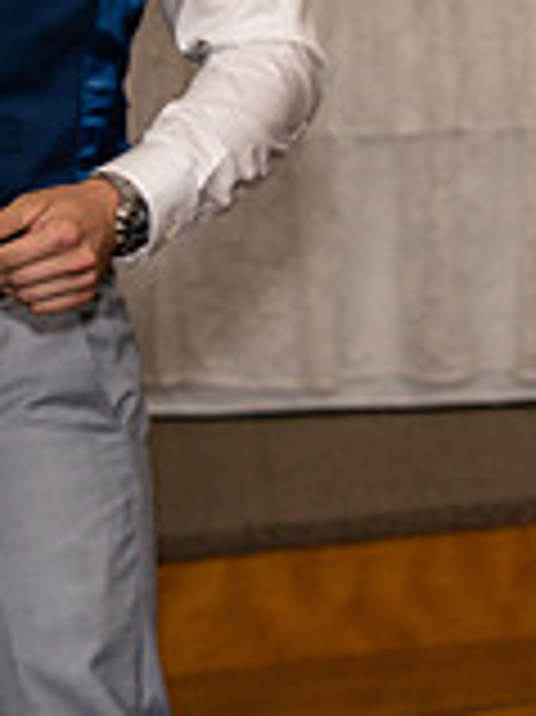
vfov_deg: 9.5
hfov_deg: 6.9
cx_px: 1040
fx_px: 4279
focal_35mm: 207
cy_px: 43
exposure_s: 1/250
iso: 400
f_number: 4
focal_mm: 59
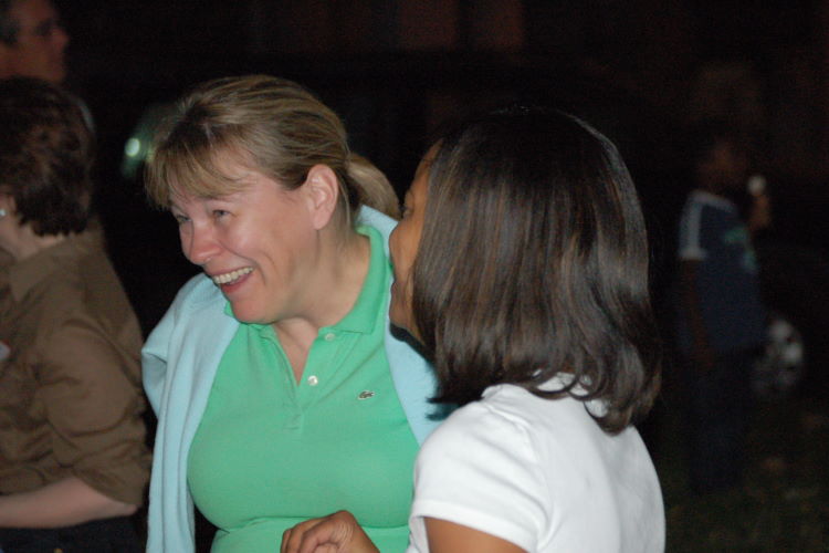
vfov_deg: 11.4
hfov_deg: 17.1
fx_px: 2763
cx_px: 414
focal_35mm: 120
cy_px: 276
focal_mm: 80
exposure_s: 1/60
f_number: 5
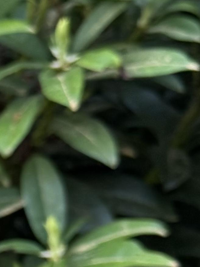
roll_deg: +29.6
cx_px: -333
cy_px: 353
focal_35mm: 157
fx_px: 1209
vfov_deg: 12.2
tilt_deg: -10.9
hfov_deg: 8.4
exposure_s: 1/121
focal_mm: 6.76
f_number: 1.78
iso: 160
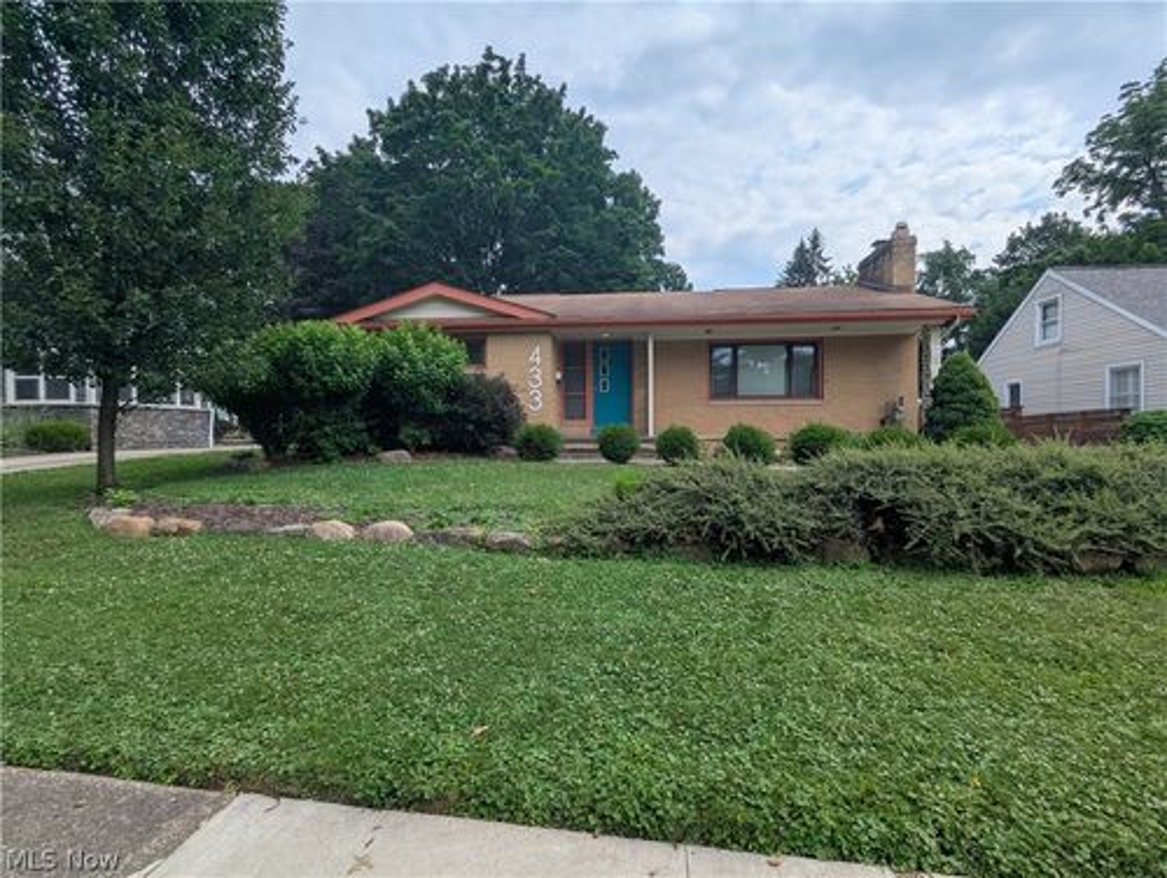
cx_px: 584
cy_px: 439
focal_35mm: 16
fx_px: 540
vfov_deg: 78.2
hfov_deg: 94.4
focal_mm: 2.35
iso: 51
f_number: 2.2
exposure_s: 1/1271
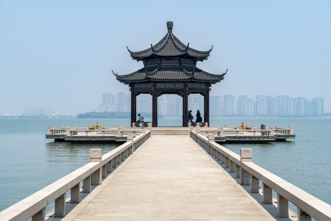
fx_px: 644
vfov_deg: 19.5
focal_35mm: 70
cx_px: 166
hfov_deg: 28.8
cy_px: 110
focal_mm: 70
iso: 100
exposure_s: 1/160
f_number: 8
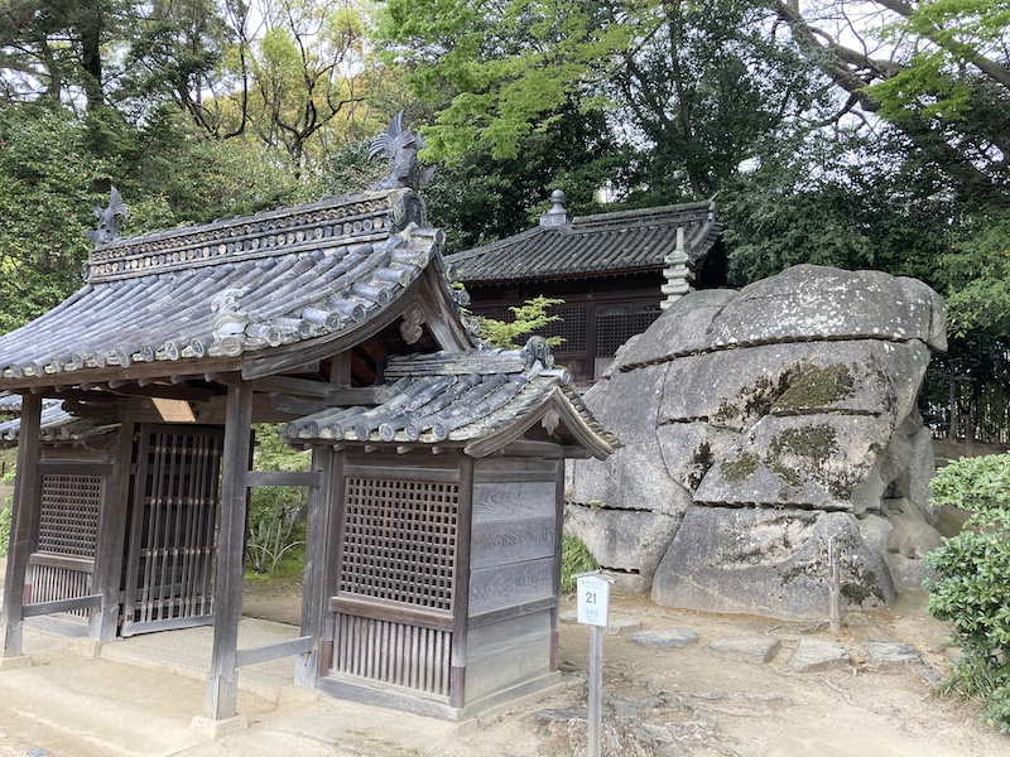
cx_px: 505
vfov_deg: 49.7
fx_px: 817
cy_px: 378
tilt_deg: +5.3
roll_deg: -1.8
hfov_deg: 63.4
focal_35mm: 28
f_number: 1.8
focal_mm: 3.99
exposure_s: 1/121
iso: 25
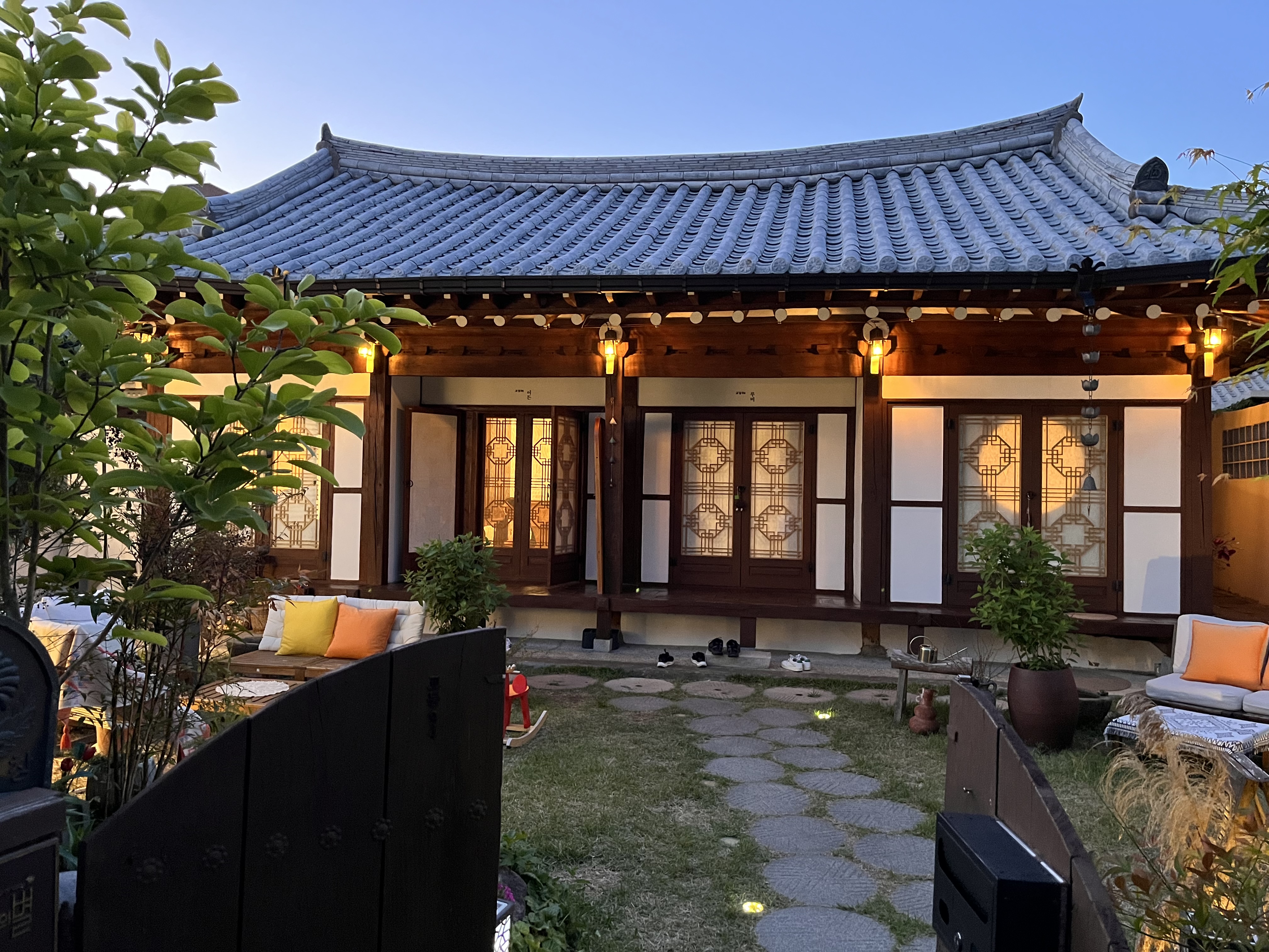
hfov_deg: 67.3
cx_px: 634
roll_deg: -0.8
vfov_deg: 53.1
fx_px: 953
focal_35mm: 26
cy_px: 476
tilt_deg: +0.4
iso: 640
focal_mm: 5.1
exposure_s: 1/30
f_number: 1.6
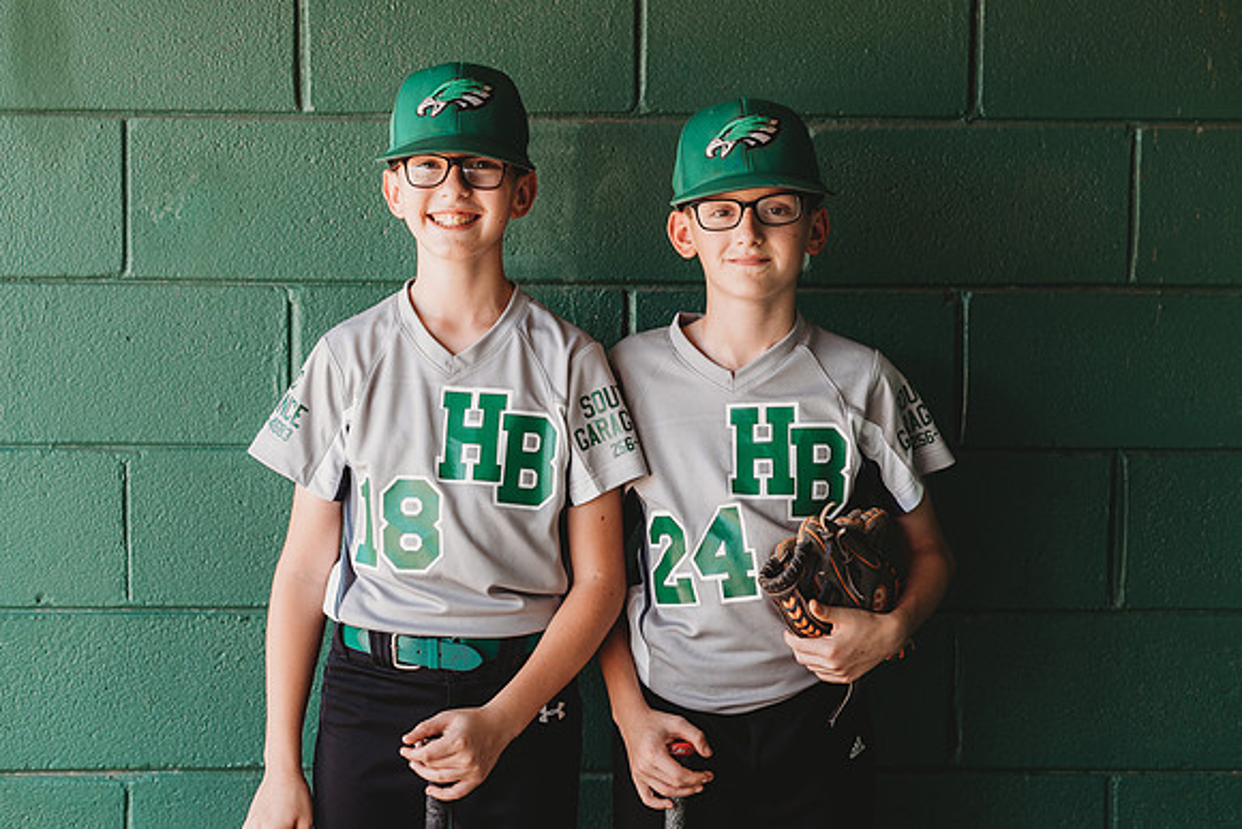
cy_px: 414
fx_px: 3114
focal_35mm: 90
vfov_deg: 15.2
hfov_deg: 22.6
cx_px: 621
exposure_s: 1/250
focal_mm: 85
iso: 200
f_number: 2.8
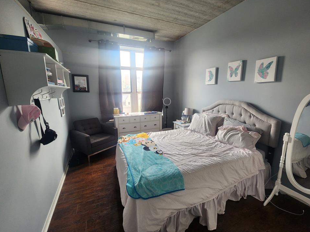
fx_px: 125
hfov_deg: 102.1
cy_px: 116
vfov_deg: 85.7
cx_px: 155
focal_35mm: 14
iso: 200
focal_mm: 2.2
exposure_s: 1/60
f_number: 2.2
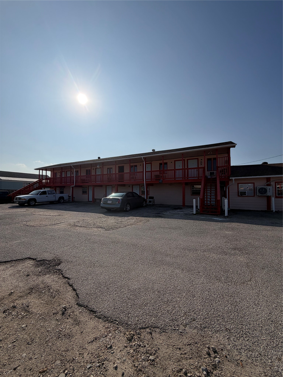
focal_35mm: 14
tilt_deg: +2.0
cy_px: 188
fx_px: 153
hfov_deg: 85.7
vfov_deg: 102.1
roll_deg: +0.3
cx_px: 142
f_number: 2.2
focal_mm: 2.22
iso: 20
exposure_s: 1/2611
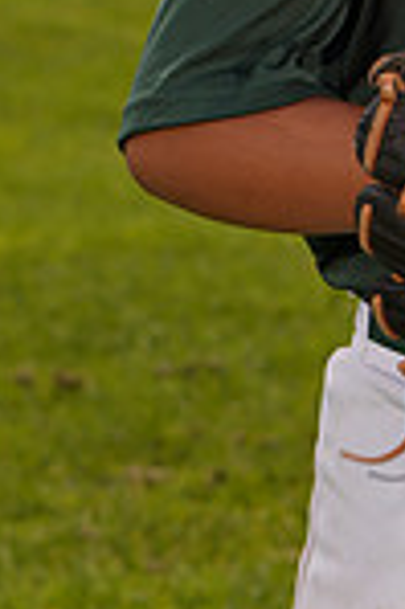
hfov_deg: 3.5
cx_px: 513
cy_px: -278
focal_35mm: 389
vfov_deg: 5.3
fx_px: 6579
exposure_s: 1/160
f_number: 9
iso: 80
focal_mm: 100
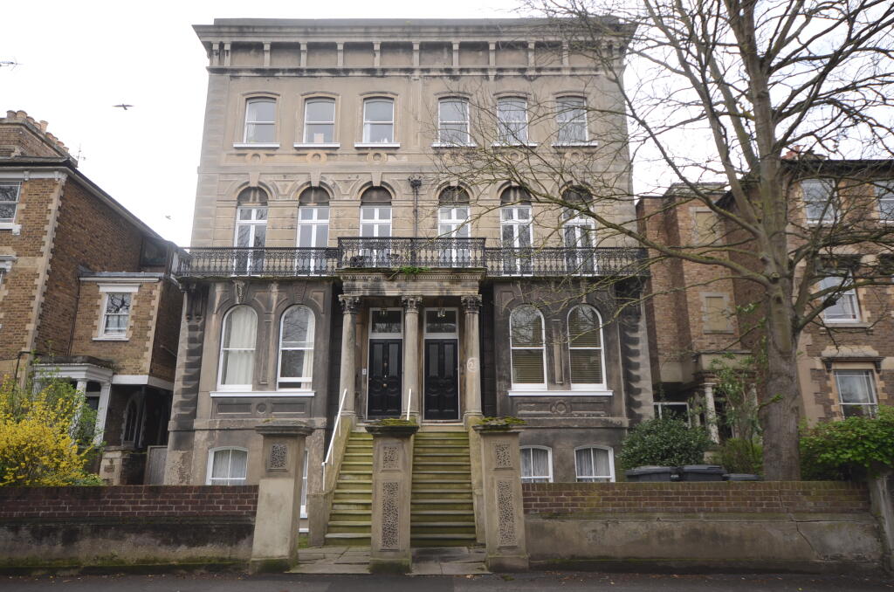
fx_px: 595
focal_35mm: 24
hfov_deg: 73.9
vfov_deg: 52.9
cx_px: 447
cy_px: 296
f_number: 5
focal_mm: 16
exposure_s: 1/100
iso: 125
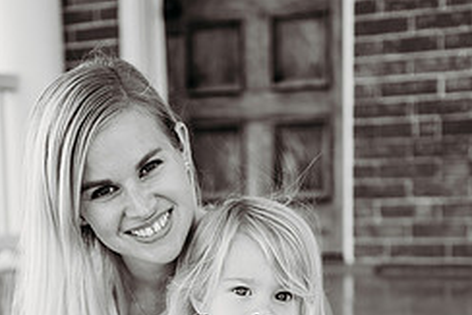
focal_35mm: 81
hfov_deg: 25.0
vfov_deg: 16.1
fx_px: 1063
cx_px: 223
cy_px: 398
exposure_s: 1/1600
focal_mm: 44
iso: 320
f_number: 2.8
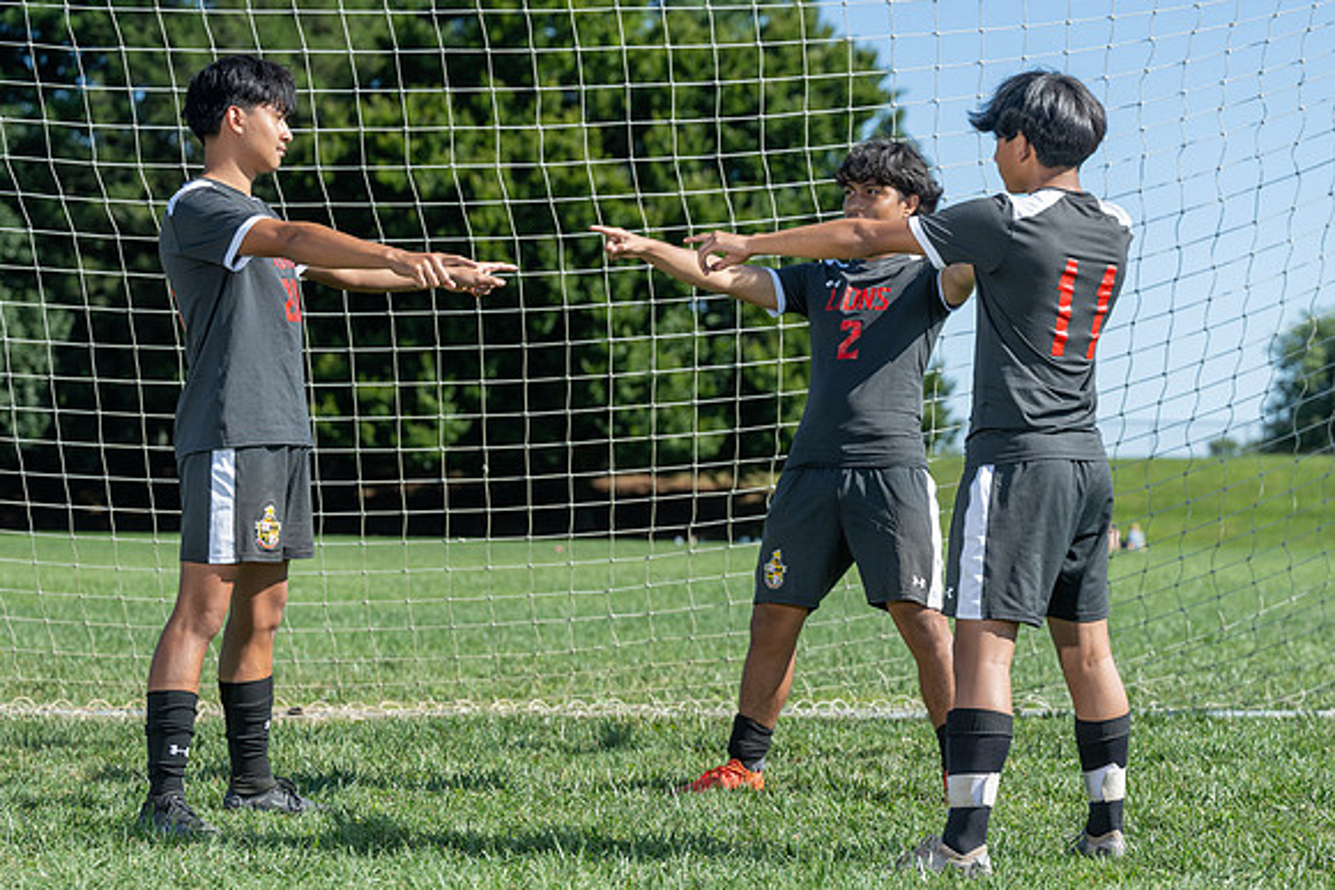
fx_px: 3707
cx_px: 747
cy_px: 516
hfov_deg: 20.4
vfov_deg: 13.7
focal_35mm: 100
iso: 100
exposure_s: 1/640
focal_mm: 70
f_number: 3.5
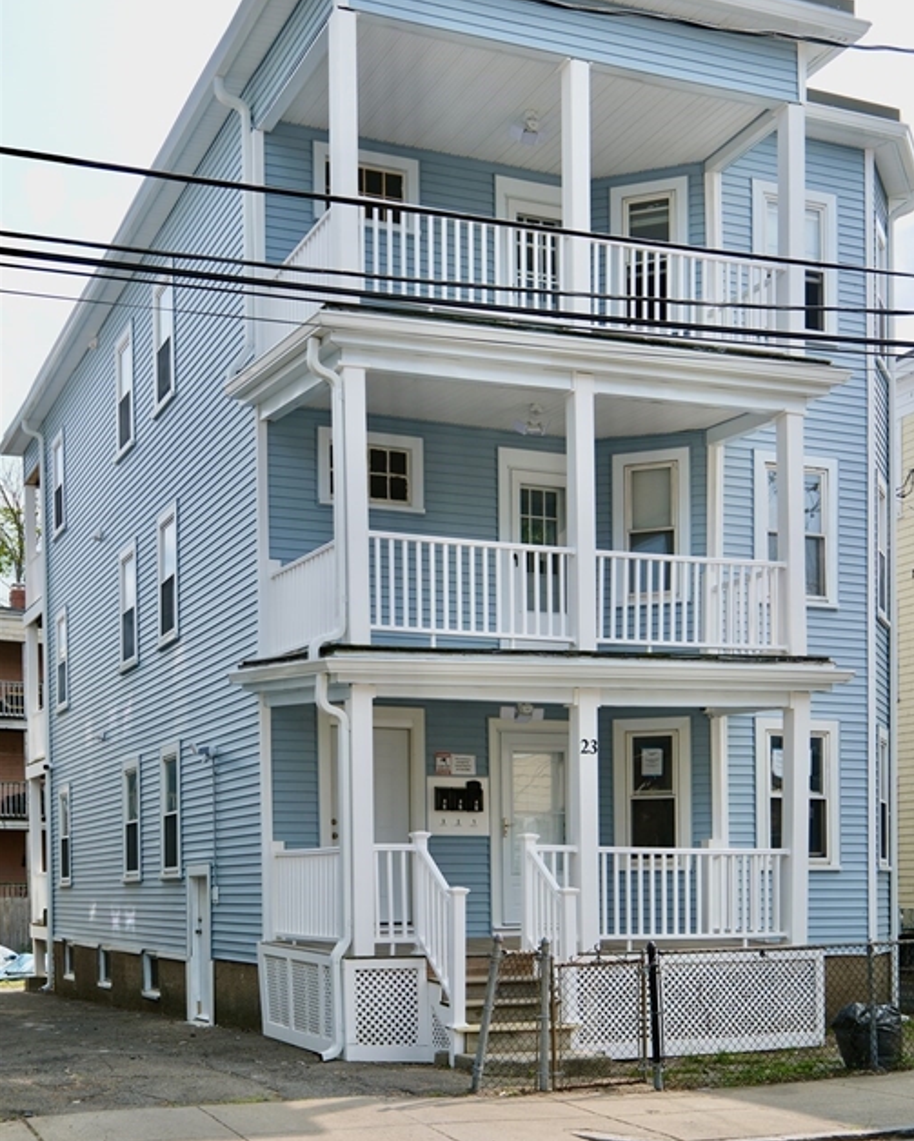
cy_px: 483
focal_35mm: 39
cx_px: 463
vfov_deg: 46.7
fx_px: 1318
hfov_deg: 38.3
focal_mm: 22.6
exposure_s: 1/1300
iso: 125
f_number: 2.8
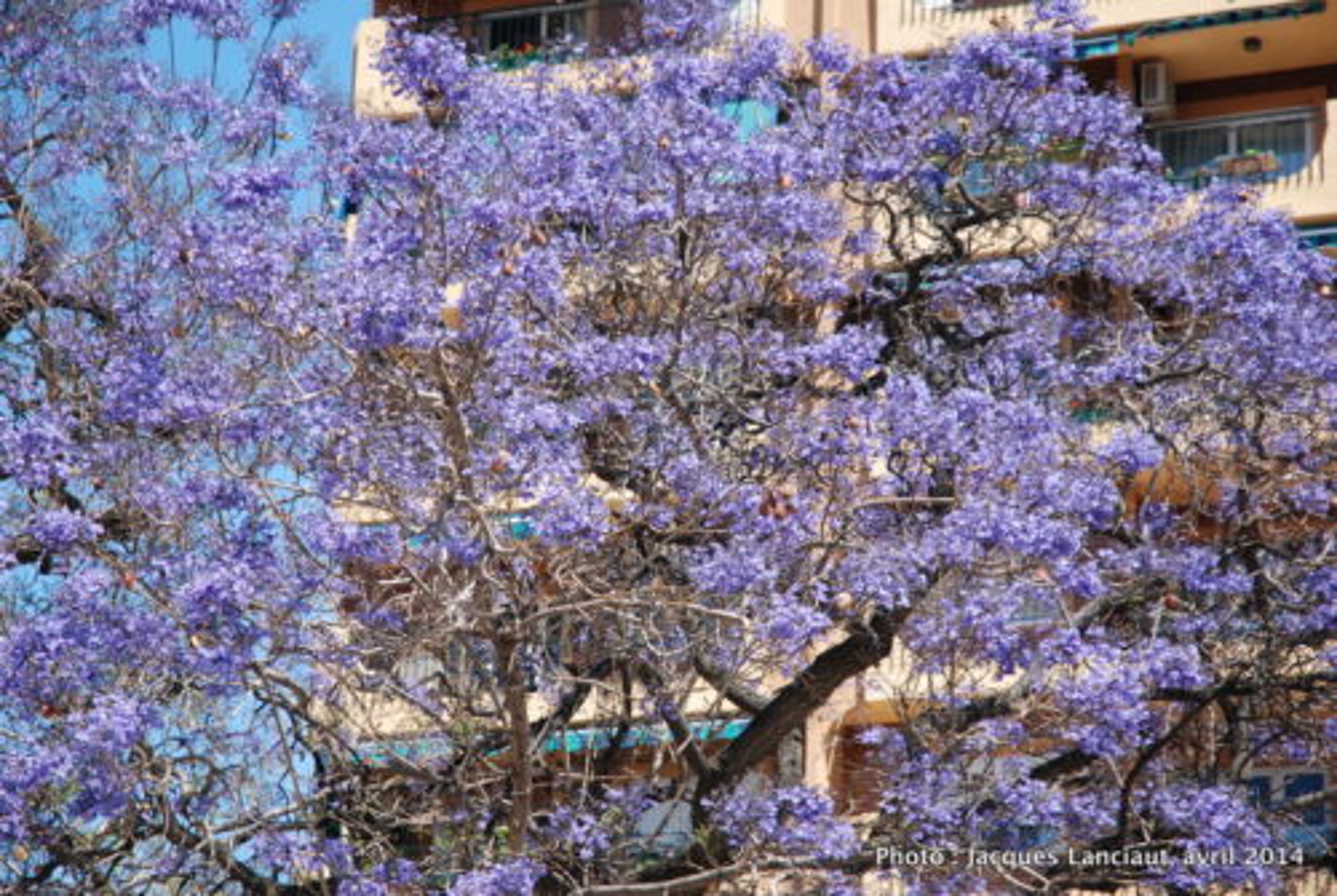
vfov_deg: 13.1
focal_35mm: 105
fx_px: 3905
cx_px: 668
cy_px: 448
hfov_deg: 19.4
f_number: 5
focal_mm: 70
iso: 200
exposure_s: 1/400
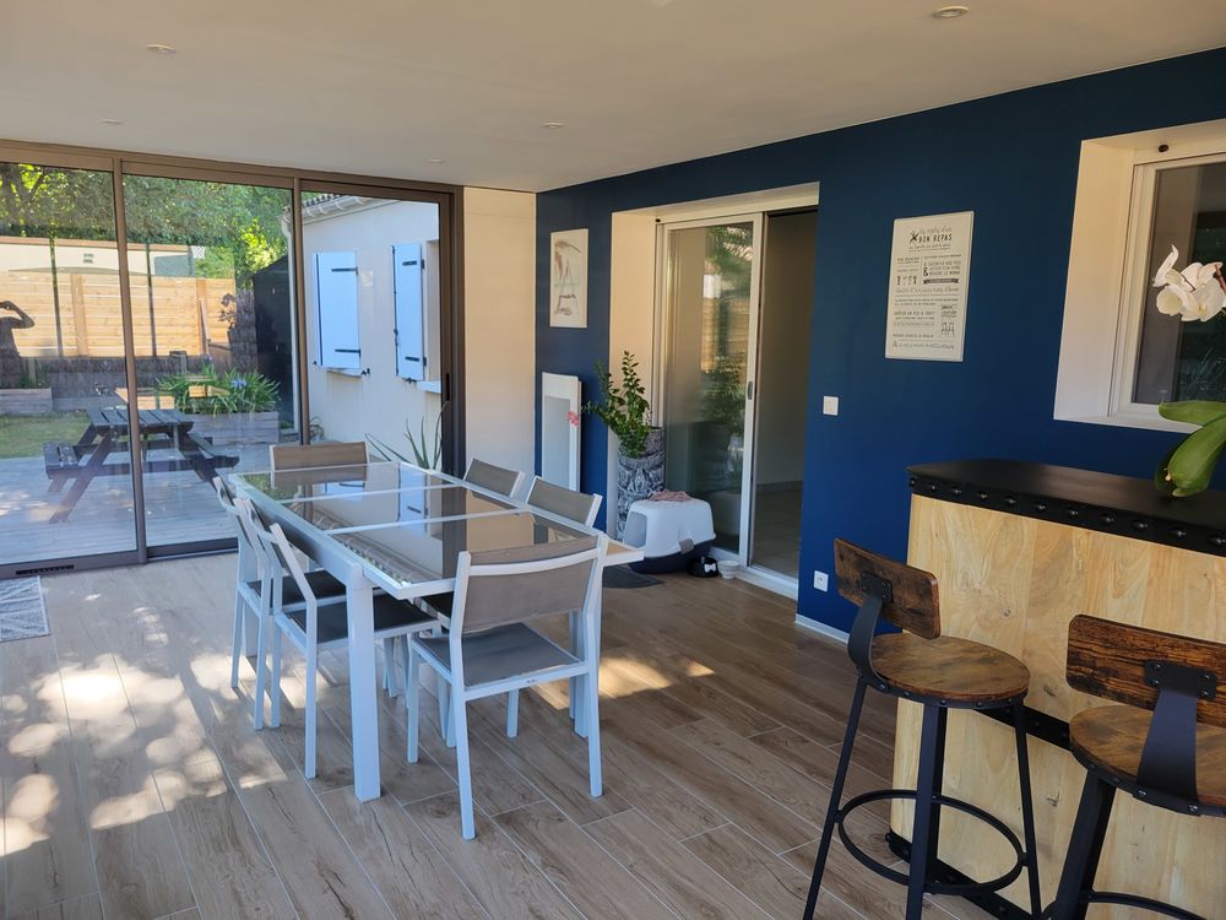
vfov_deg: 53.1
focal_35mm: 26
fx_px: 921
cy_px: 460
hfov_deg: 67.3
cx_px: 613
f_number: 1.8
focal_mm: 5.4
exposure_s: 1/120
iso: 64
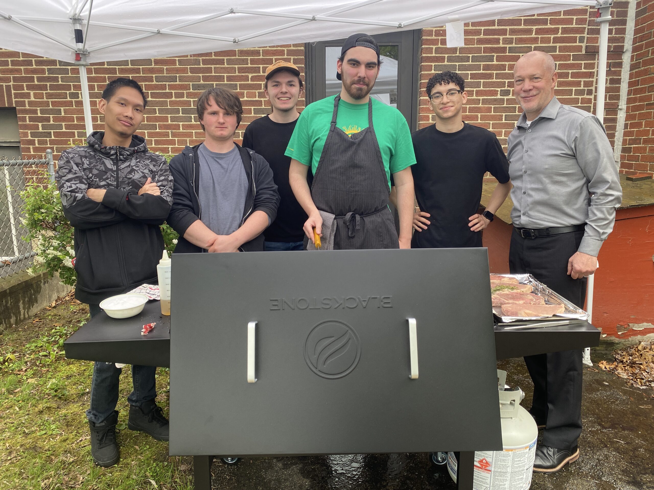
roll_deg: +1.0
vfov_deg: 53.1
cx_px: 327
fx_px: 491
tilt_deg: -11.8
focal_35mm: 26
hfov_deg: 67.3
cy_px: 245
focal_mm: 4.25
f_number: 1.8
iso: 50
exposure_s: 1/122
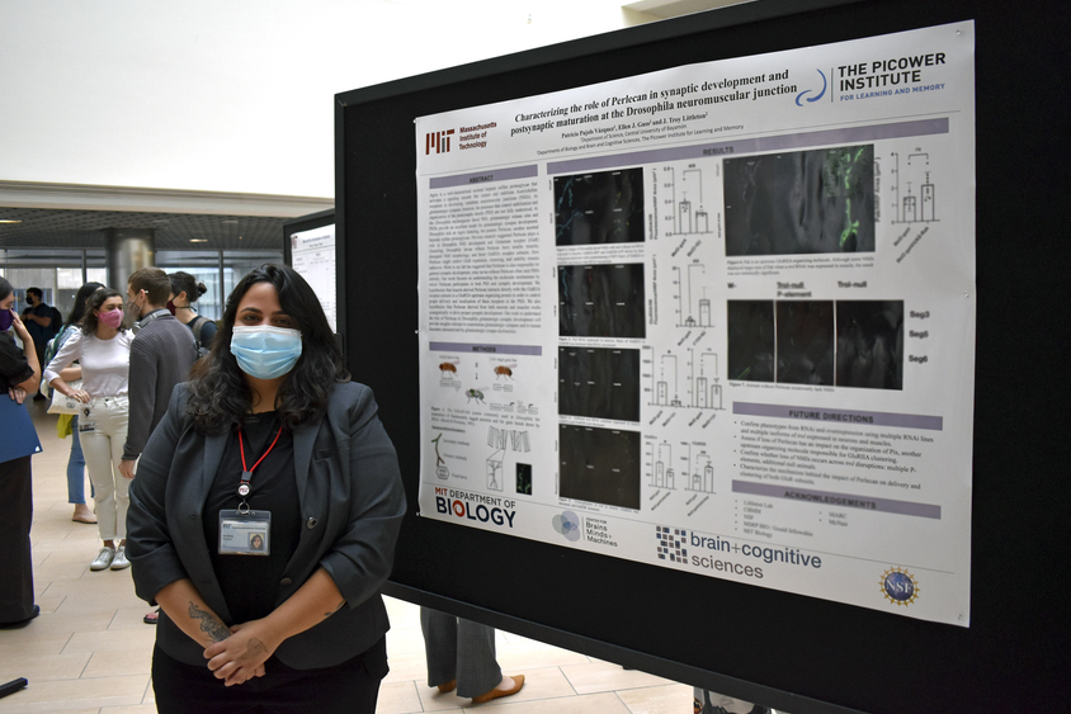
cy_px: 336
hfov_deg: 58.7
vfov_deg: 41.1
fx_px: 952
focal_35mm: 32
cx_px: 534
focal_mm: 20
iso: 900
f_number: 3.5
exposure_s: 1/500
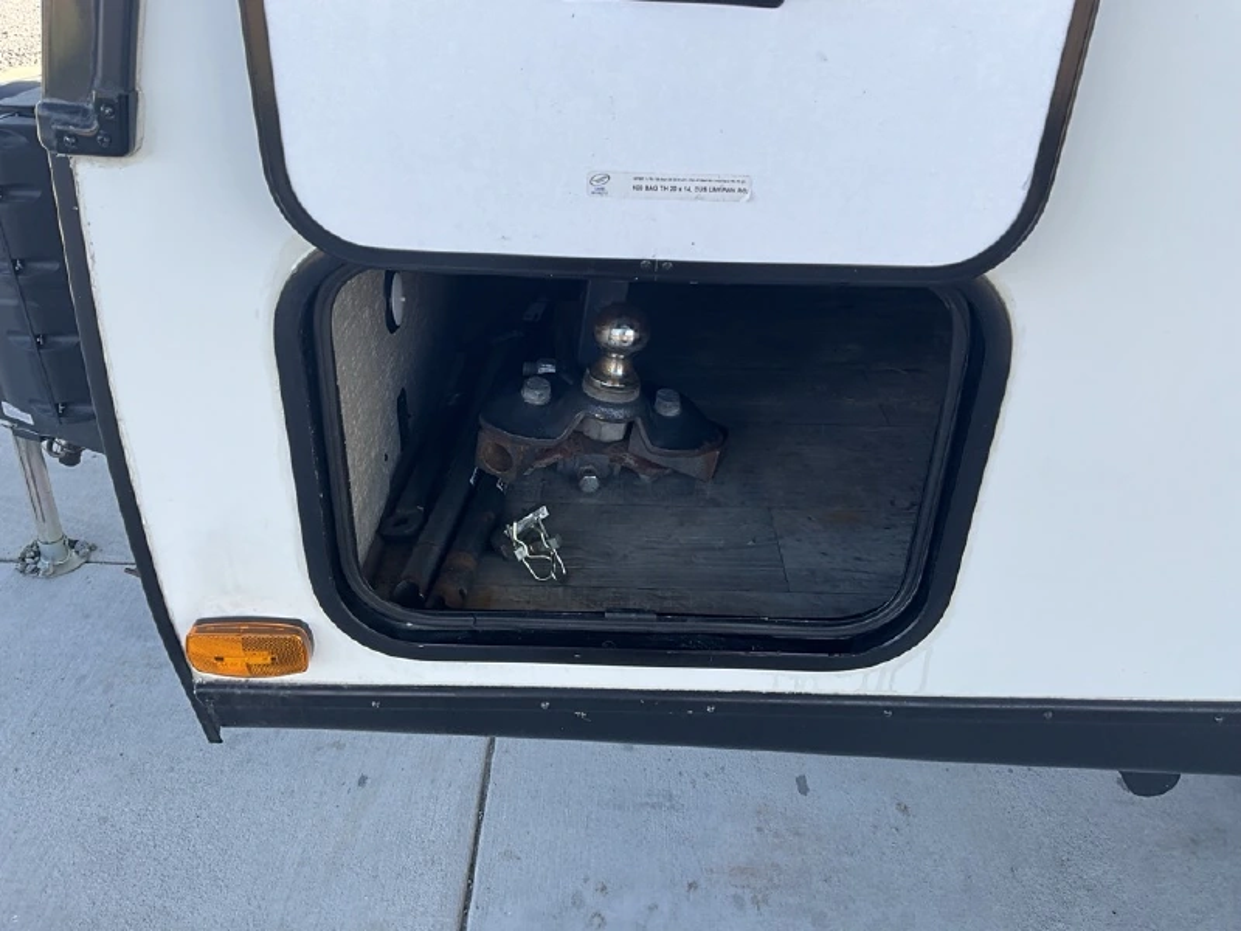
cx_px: 620
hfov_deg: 61.7
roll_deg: +0.4
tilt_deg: -30.5
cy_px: 466
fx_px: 1040
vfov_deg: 48.2
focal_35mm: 29
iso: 20
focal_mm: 3
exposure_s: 1/193
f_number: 1.8
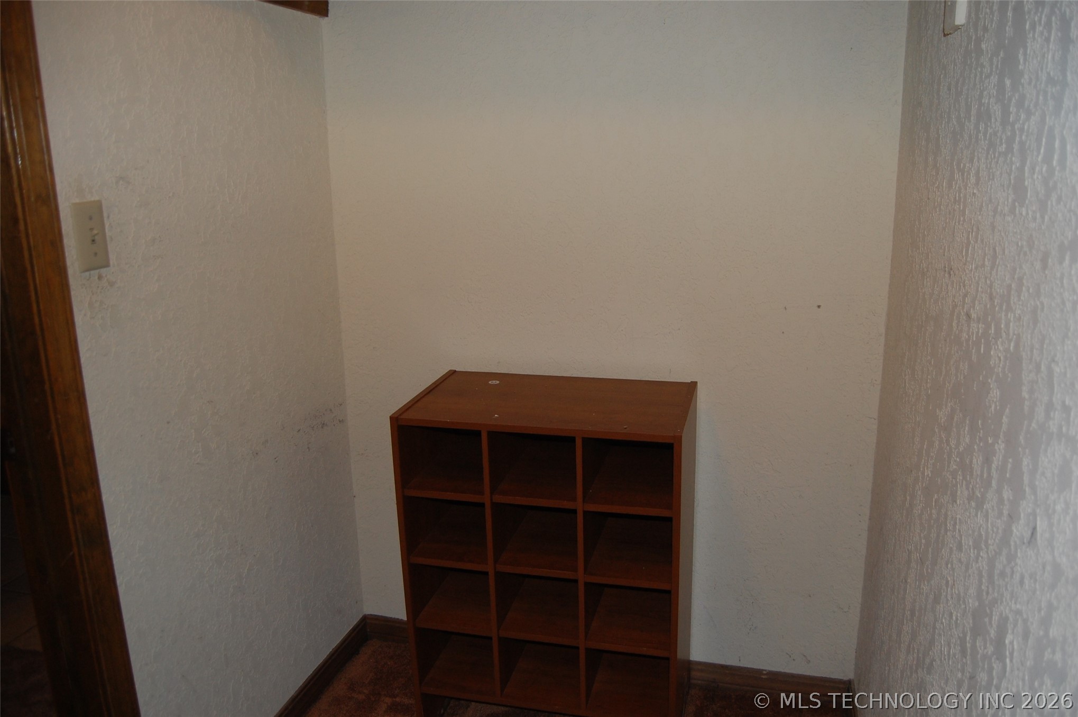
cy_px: 358
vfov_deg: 47.8
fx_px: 808
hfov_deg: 67.4
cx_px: 539
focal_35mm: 27
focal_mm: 18
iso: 400
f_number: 3.5
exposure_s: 1/60
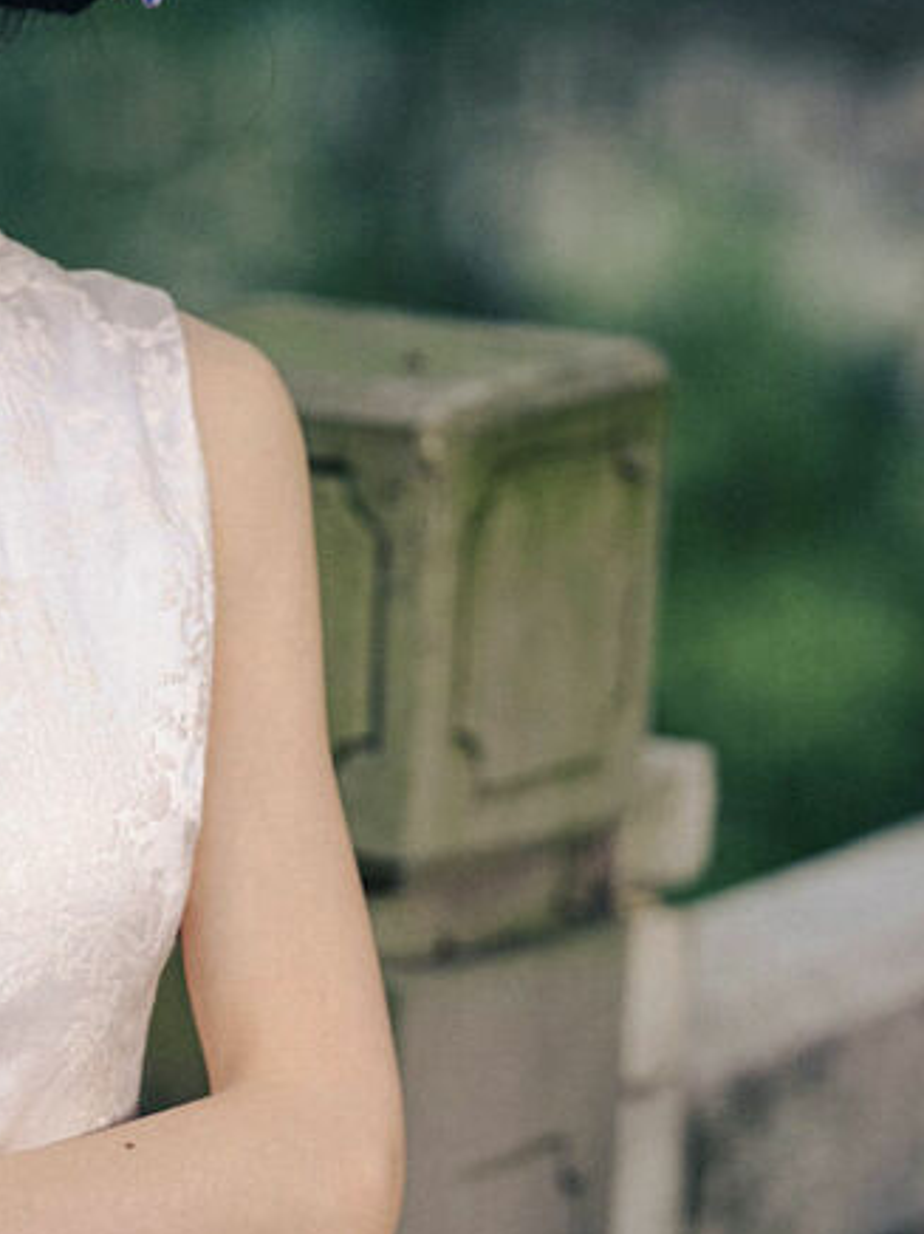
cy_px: 923
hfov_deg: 5.3
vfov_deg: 7.1
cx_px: -415
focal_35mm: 279
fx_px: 9944
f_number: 2.2
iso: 320
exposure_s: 1/250
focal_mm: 110
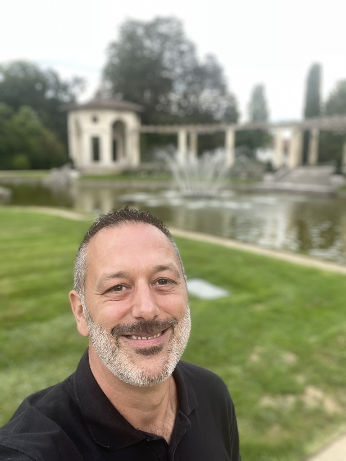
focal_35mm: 30
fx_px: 400
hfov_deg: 46.8
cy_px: 230
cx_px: 173
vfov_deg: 60.0
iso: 32
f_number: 2.2
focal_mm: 2.71
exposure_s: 1/121
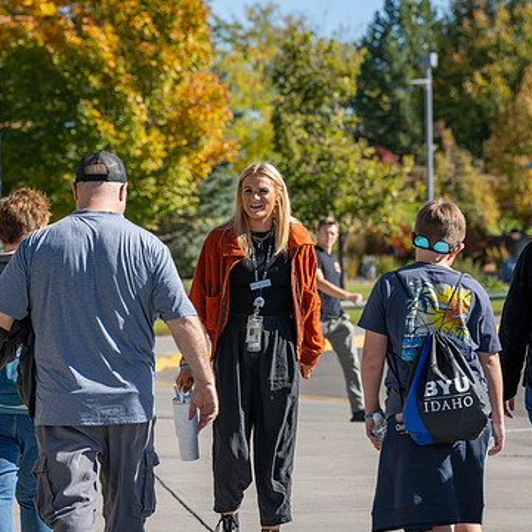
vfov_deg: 8.3
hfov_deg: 8.3
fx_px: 3651
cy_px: 256
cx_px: 273
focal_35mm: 210
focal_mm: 150
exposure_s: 1/640
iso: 100
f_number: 5.6
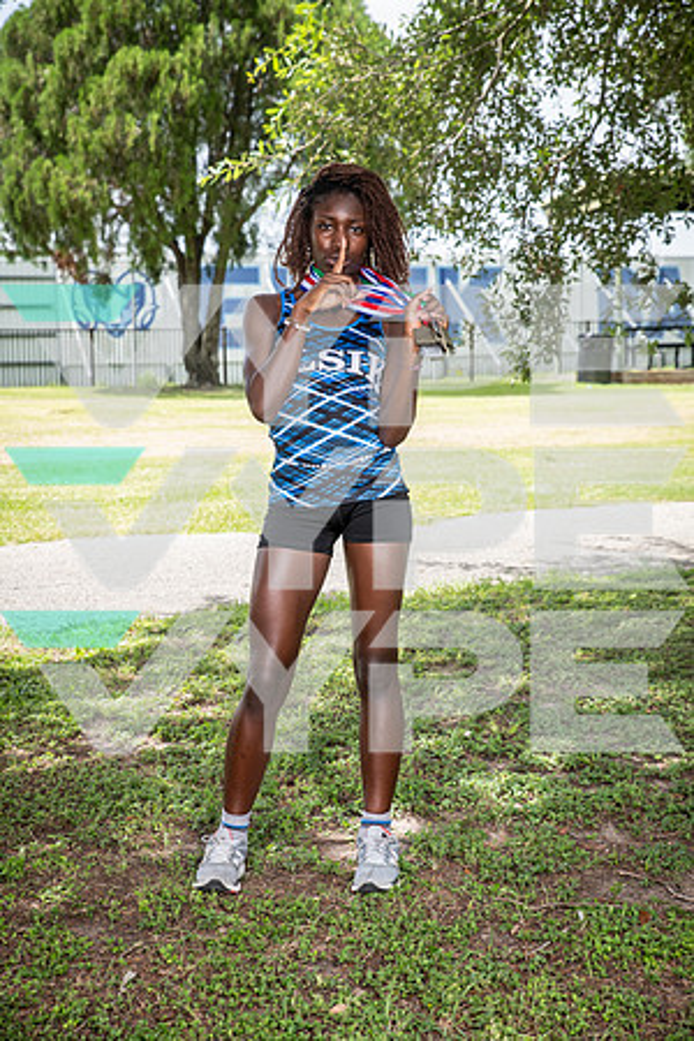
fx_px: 1735
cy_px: 520
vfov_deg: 33.4
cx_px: 347
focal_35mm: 60
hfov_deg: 22.6
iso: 250
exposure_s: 1/400
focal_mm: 60
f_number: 6.3
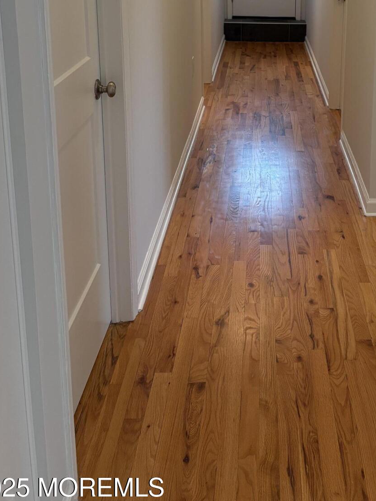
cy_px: 76
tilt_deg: -12.5
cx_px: 292
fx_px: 680
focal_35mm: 47
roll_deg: -1.3
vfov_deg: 38.4
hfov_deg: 30.3
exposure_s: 1/120
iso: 160
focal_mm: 5.96
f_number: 1.6
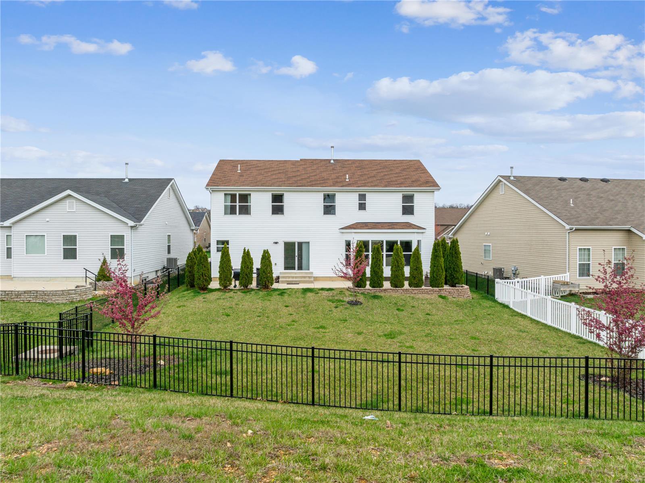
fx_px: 447
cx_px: 322
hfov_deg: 71.6
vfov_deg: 56.7
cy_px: 242
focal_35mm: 24
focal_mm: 12.3
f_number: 5.6
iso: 100
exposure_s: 1/200
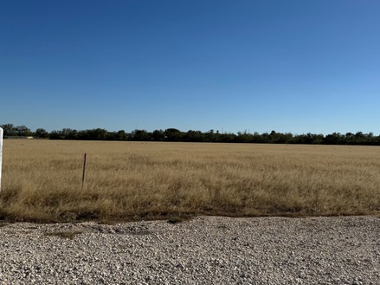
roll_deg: -1.6
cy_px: 136
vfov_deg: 40.7
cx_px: 197
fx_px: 384
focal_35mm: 35
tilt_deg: -0.7
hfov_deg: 52.6
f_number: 1.78
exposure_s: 1/9009
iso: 80
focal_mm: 6.76
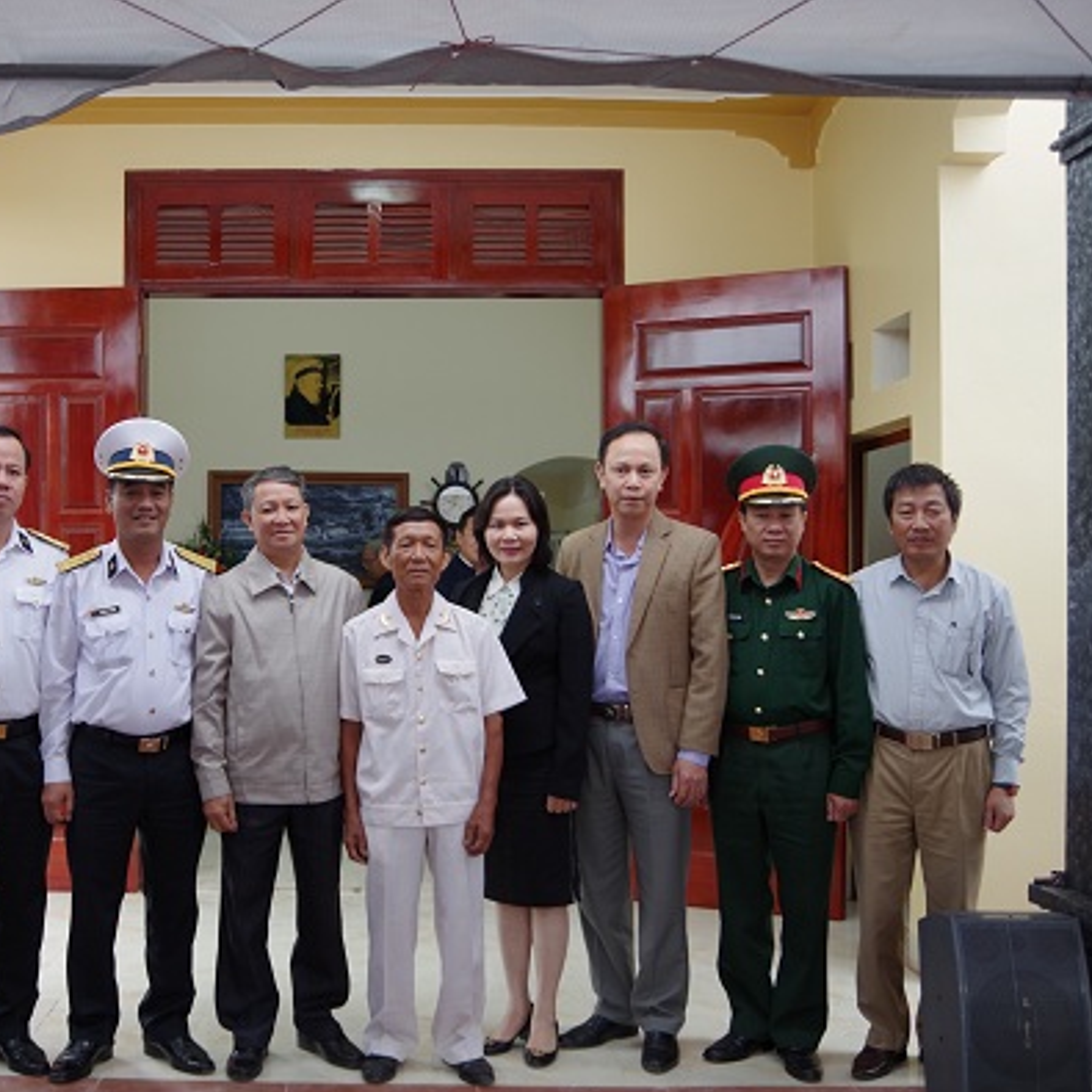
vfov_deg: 41.3
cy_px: 550
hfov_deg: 40.6
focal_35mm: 41
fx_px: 1451
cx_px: 348
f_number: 4
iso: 200
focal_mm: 21
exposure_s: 1/50
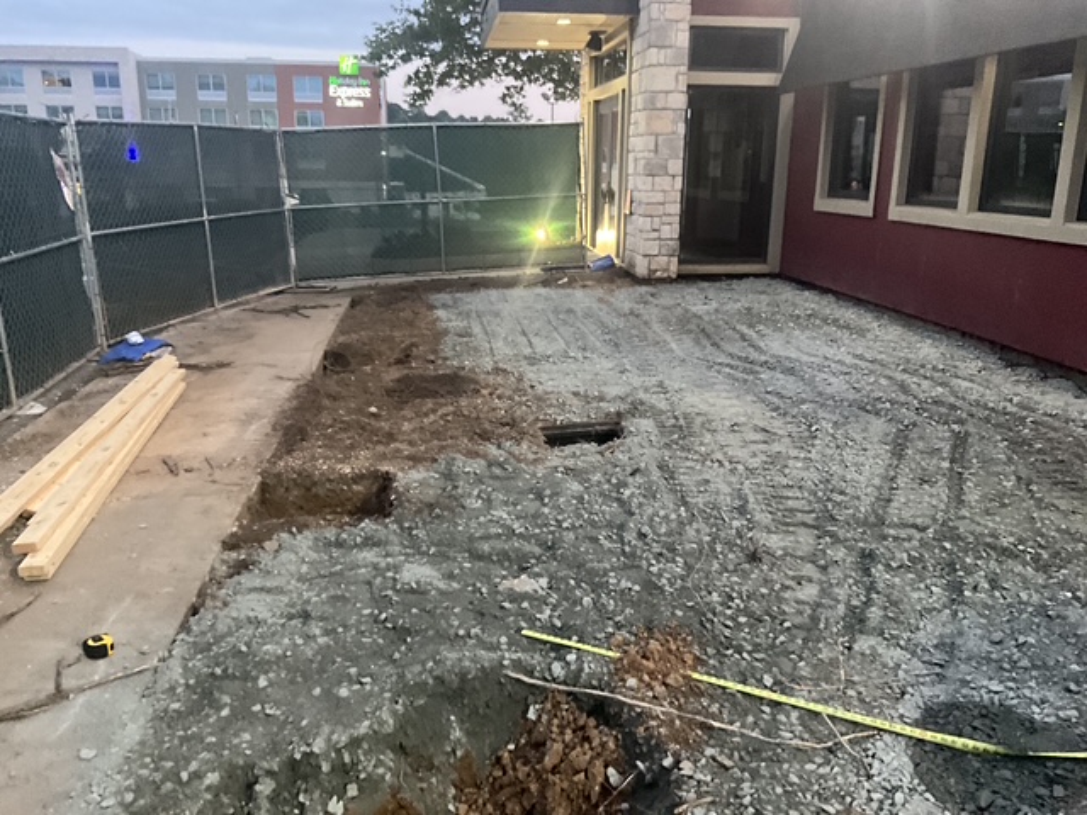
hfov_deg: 61.7
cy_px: 408
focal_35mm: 29
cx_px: 544
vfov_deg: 48.2
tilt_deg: -15.2
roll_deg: -0.1
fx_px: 911
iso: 400
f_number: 1.8
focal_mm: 3
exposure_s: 1/30
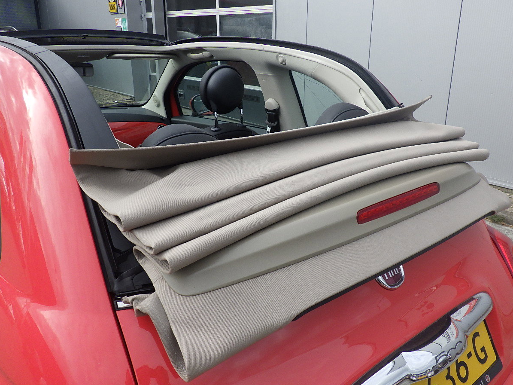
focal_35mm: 30
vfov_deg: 46.8
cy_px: 195
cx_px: 264
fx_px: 445
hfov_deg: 60.0
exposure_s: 1/320
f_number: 4.2
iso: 125
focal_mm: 5
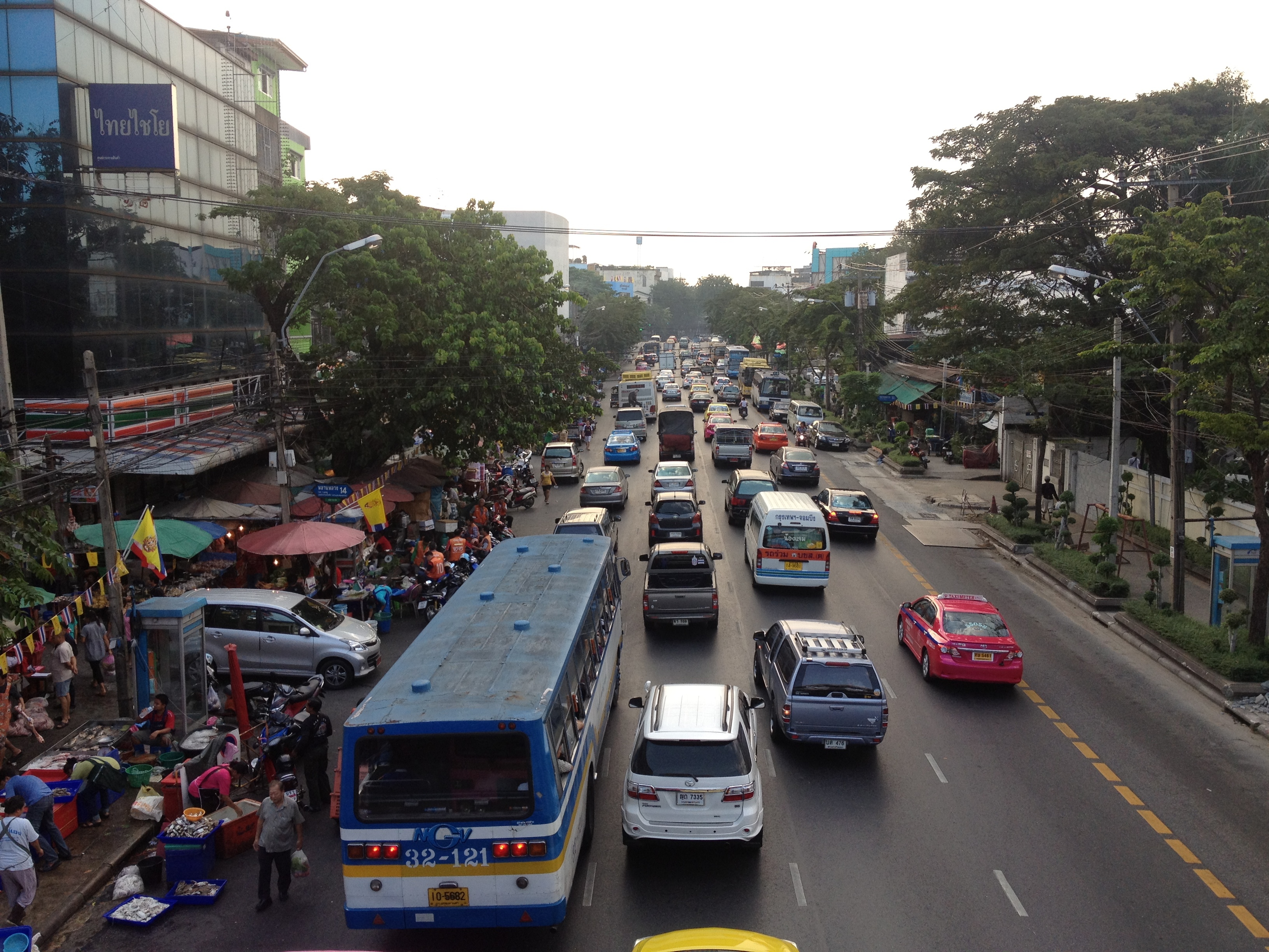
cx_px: 634
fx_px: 1283
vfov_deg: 40.7
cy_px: 476
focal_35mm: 35
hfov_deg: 52.6
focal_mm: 4.28
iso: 64
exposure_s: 1/449
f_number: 2.4
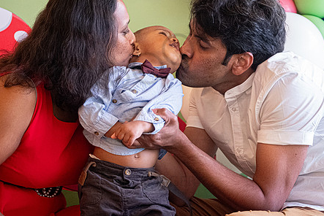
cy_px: 89
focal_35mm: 140
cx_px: 154
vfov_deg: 9.8
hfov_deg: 14.6
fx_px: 1261
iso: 3200
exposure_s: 1/60
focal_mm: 71.5
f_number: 2.8
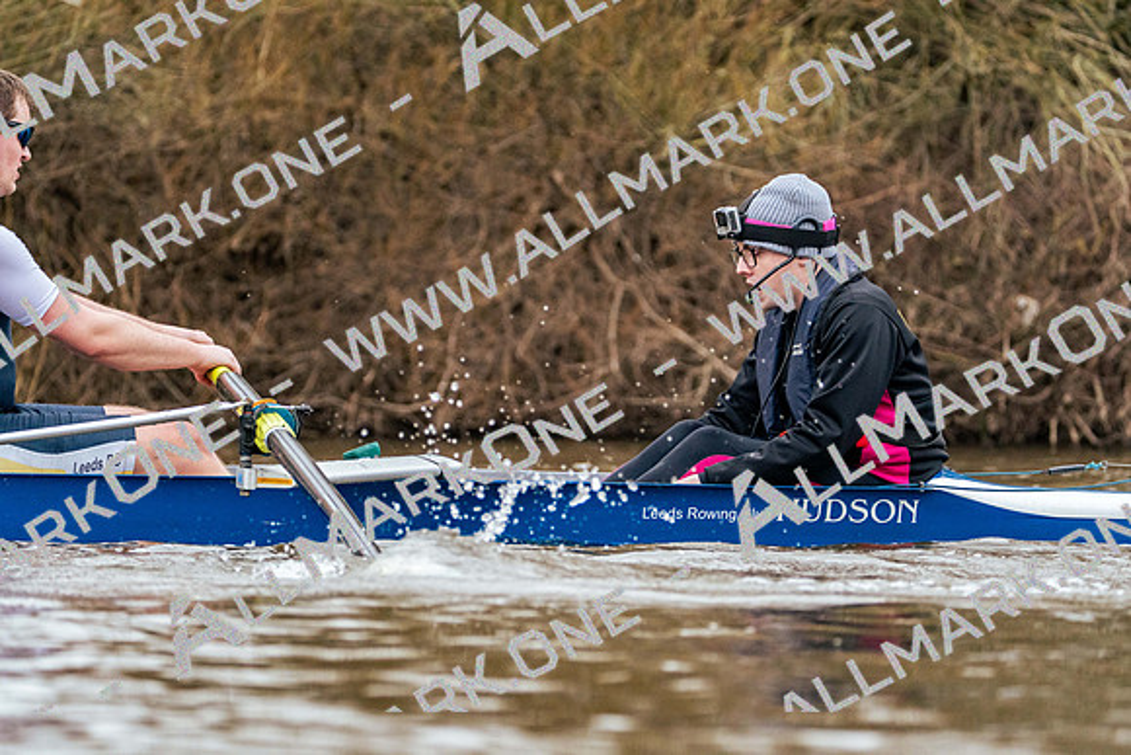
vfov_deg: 5.4
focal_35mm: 255
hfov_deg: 8.1
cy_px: 378
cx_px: 566
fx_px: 8013
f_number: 6.3
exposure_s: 1/2000
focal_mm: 255
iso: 5000
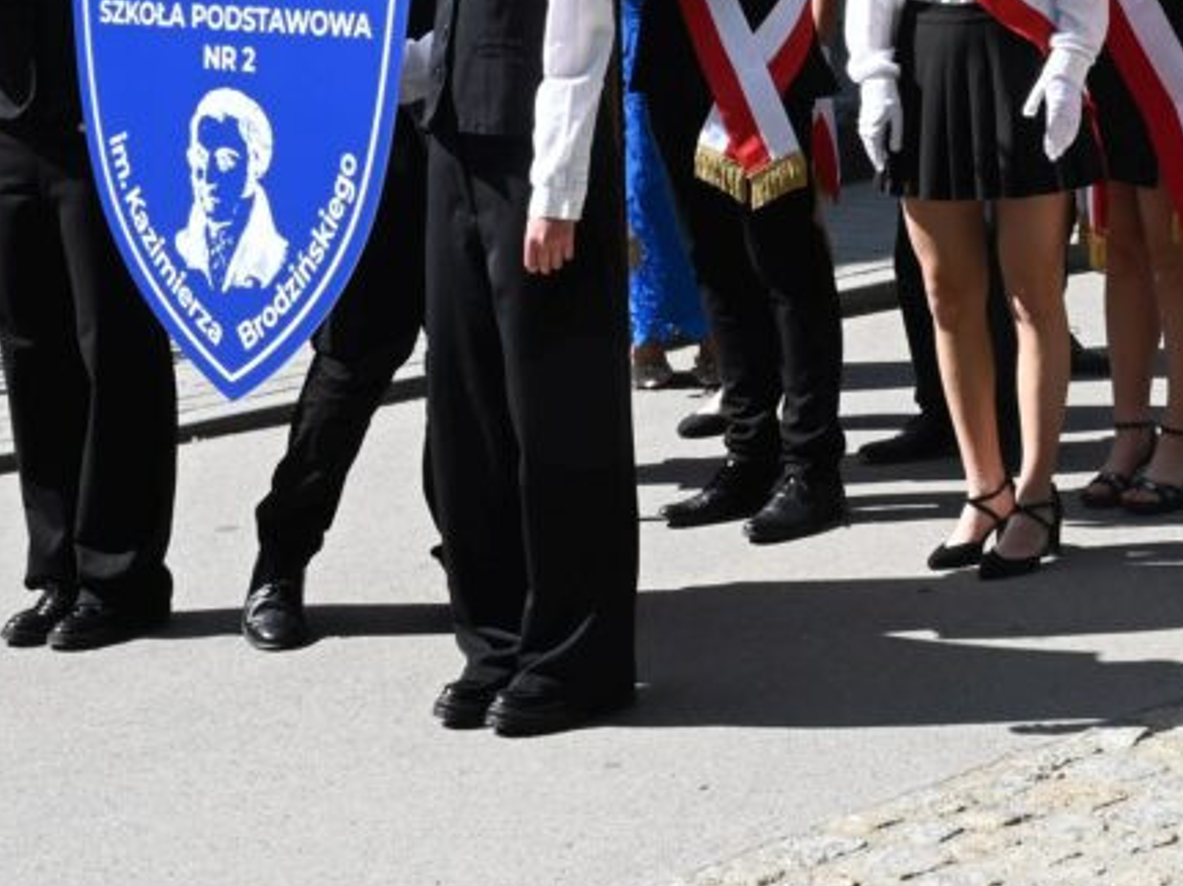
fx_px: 3519
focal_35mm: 103
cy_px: -3
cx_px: 974
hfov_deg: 18.9
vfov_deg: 14.1
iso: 1100
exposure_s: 1/250
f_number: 22
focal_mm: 44
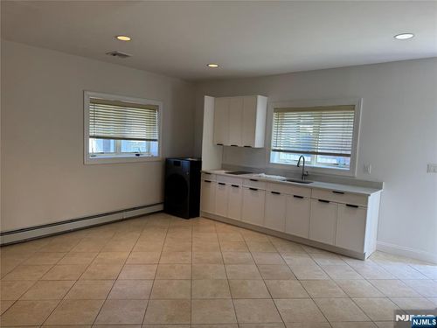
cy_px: 164
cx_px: 218
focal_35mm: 24
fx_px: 303
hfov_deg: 71.6
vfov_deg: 56.8
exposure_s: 1/120
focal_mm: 6.76
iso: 64
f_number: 1.78
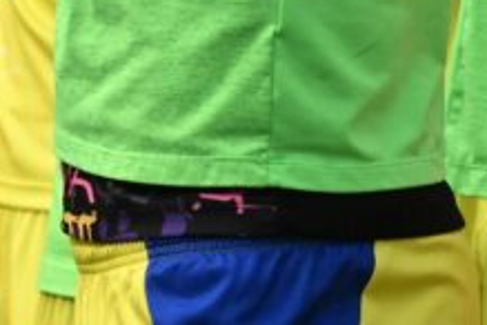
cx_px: -131
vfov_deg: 2.5
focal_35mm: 551
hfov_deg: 3.7
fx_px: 7453
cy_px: -595
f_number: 5.6
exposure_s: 1/2500
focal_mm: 86
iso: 2000
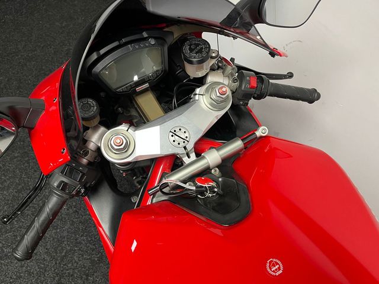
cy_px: 142
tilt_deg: -56.9
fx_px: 285
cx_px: 190
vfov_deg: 53.1
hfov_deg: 67.3
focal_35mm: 26
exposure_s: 1/50
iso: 160
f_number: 1.6
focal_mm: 5.1
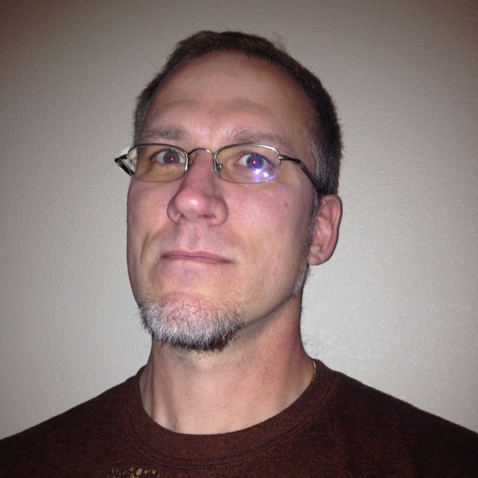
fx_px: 656
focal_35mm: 42
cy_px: 292
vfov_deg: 39.8
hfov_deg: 40.0
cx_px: 243
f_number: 2.4
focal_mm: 4.28
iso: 64
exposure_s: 1/16
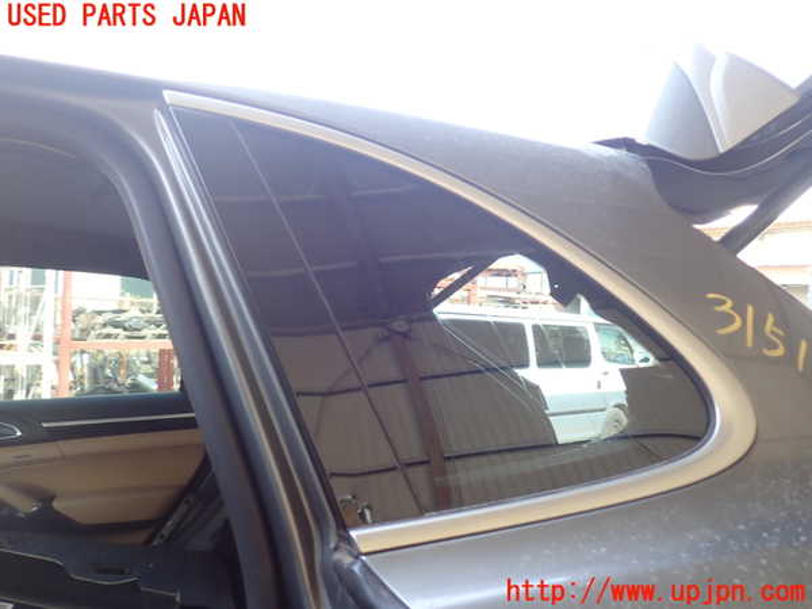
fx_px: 704
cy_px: 304
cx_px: 406
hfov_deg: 60.0
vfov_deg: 46.8
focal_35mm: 30
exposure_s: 1/60
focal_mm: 5.4
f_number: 2.3
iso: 125
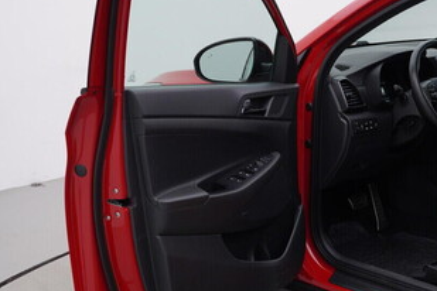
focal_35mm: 64
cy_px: 159
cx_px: 318
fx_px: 777
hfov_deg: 31.0
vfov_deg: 21.2
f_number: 4
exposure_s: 1/80
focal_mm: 24
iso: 125
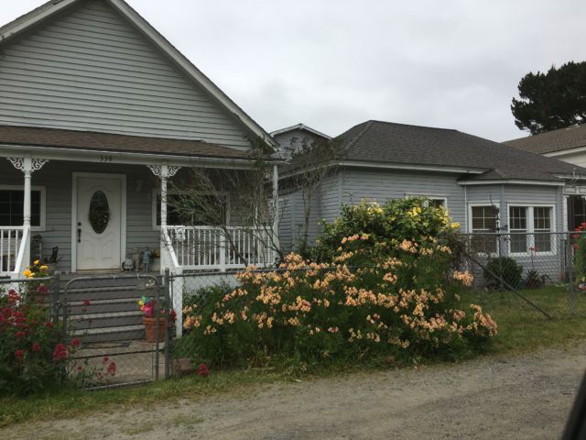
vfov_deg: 48.2
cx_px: 293
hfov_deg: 61.7
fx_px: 491
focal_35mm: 29
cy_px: 220
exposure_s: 1/2959
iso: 25
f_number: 2.2
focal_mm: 4.15
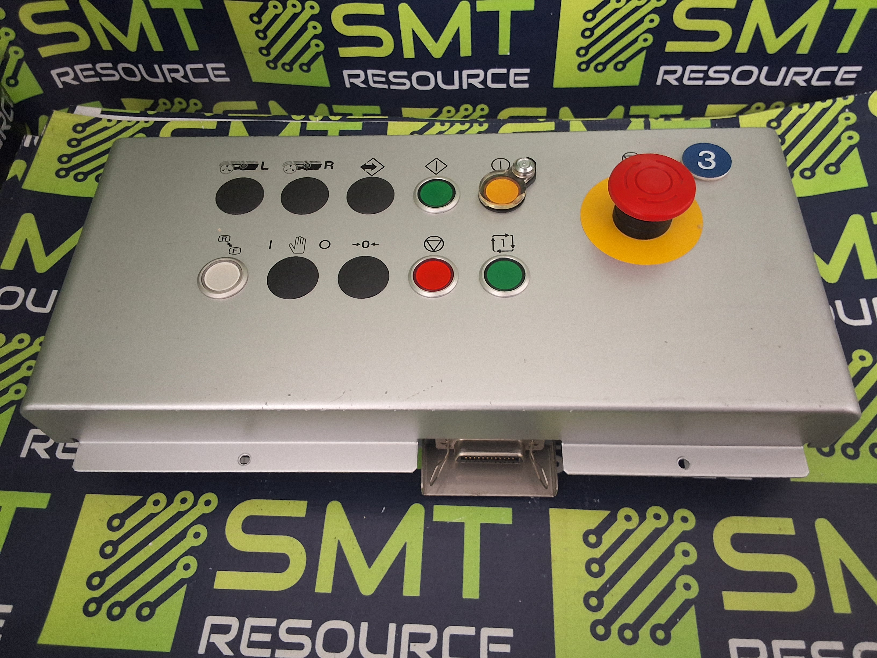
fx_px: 709
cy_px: 329
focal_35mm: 28
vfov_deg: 49.7
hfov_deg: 63.4
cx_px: 438
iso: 250
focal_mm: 2.91
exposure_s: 1/24
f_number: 1.9
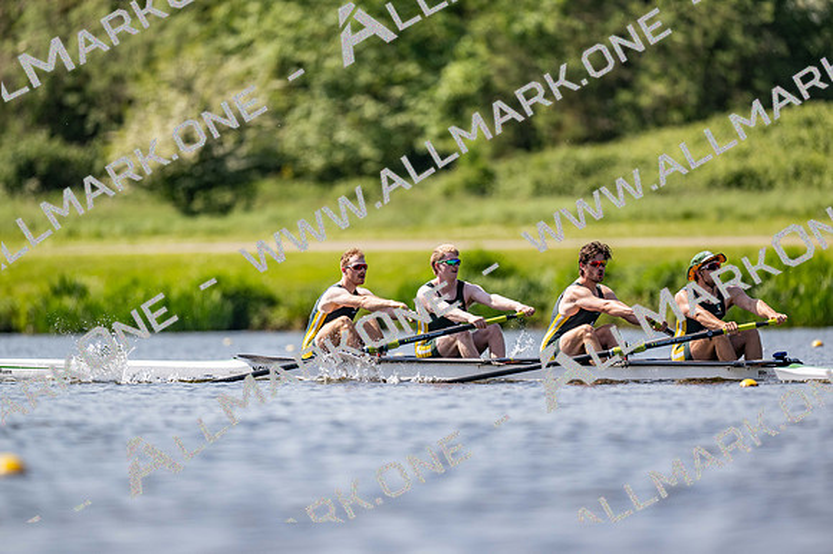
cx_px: 416
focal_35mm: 600
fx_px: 13878
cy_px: 277
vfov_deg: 2.3
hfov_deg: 3.4
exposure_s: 1/2500
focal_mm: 600
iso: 320
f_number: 4
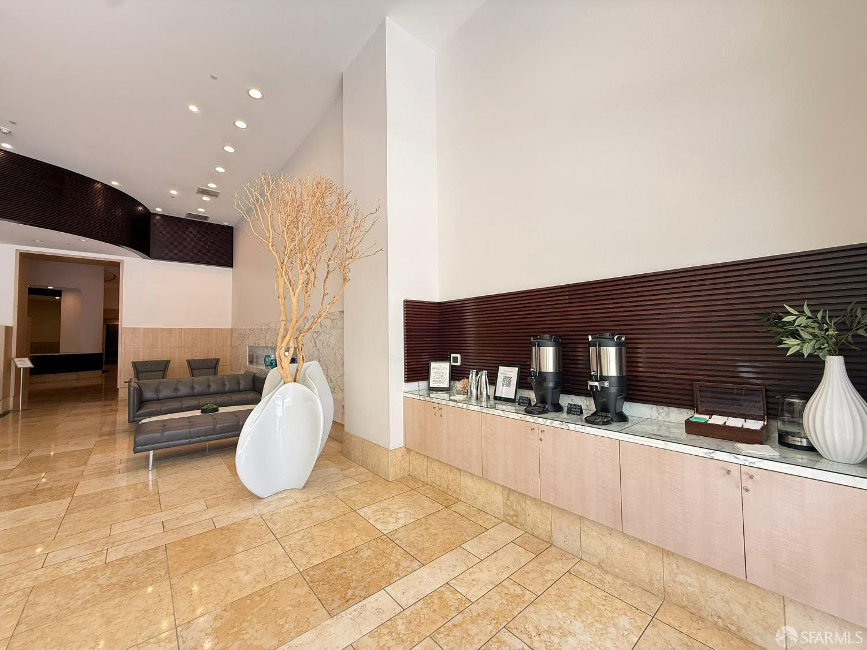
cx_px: 434
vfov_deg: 85.7
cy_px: 325
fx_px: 351
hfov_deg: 102.1
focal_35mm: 14
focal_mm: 2.22
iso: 125
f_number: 2.2
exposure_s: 1/99
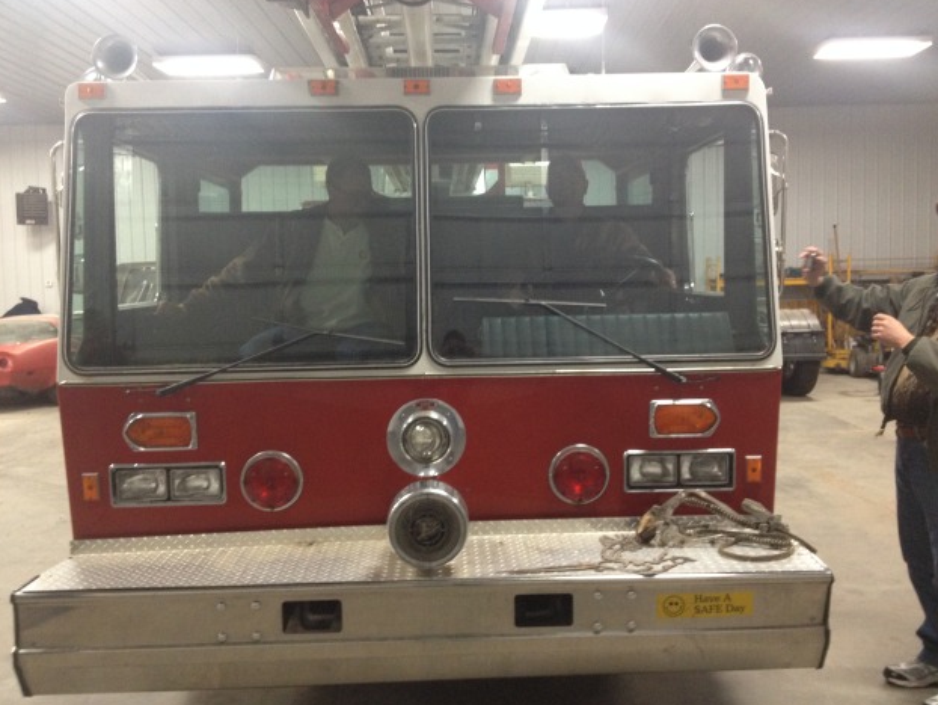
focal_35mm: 36
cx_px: 480
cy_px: 352
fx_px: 976
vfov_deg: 39.7
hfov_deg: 51.3
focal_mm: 4.28
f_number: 2.4
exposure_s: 1/20
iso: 200
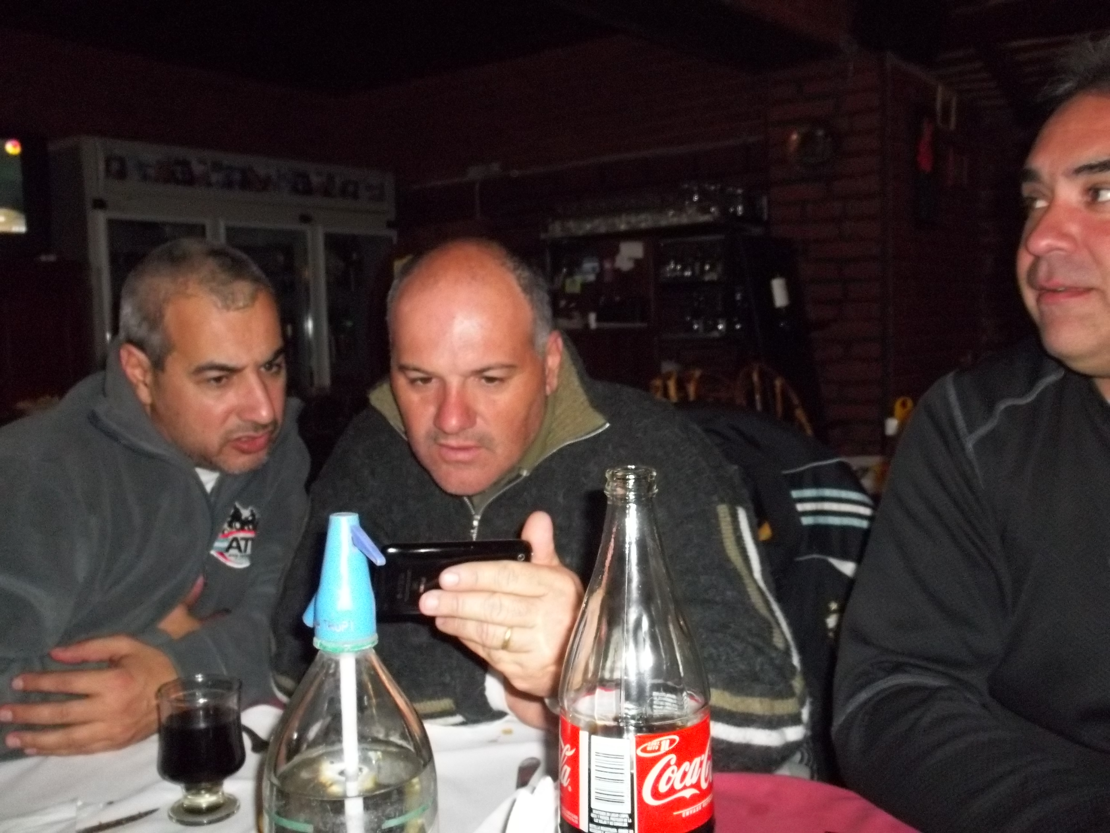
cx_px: 555
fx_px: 1058
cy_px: 416
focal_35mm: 33
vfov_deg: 42.9
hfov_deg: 55.4
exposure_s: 1/30
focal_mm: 5.9
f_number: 3.3
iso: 320
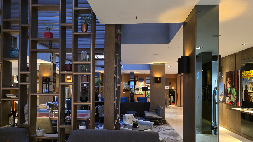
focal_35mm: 26
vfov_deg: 44.0
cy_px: 89
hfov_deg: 71.9
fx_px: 174
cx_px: 127
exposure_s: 1/50
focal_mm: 6.3
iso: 1600
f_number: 1.7
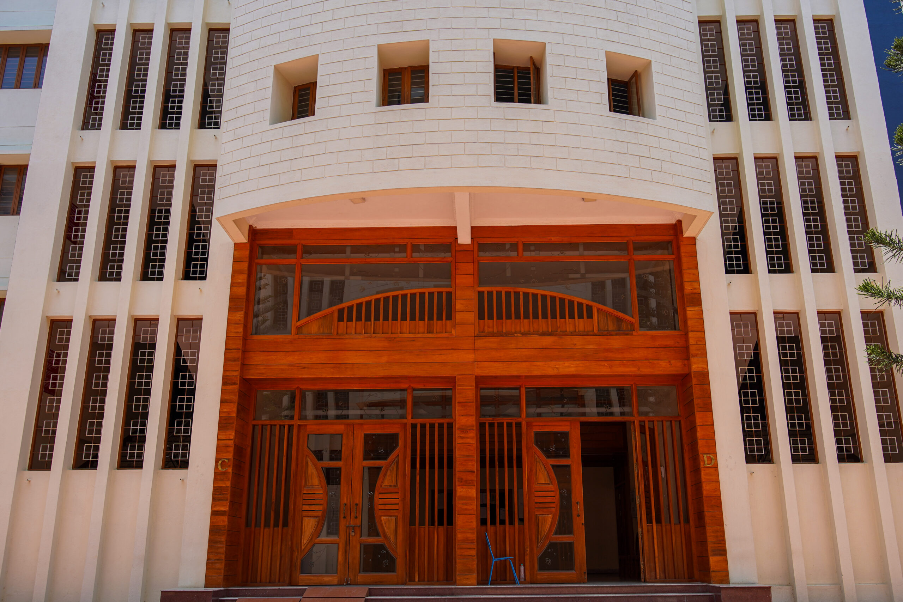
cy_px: 301
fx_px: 702
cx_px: 452
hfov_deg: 65.5
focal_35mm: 28
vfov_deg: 46.4
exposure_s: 1/250
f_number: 4.5
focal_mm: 28
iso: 100
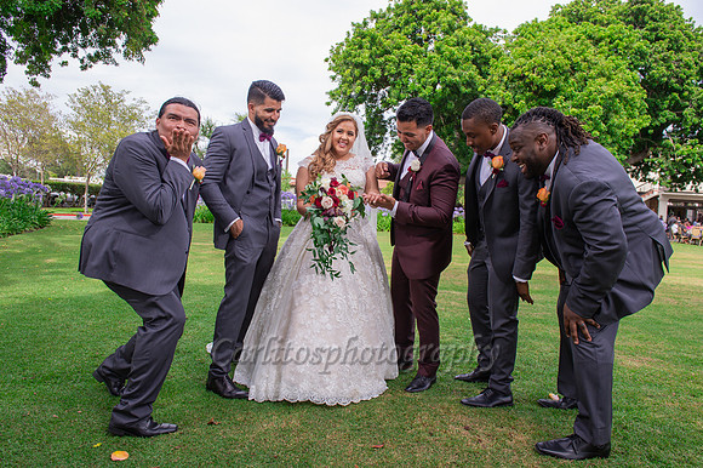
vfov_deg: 53.1
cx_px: 352
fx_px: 468
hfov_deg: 73.8
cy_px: 234
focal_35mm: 24
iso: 400
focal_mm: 24
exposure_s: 1/250
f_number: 7.1
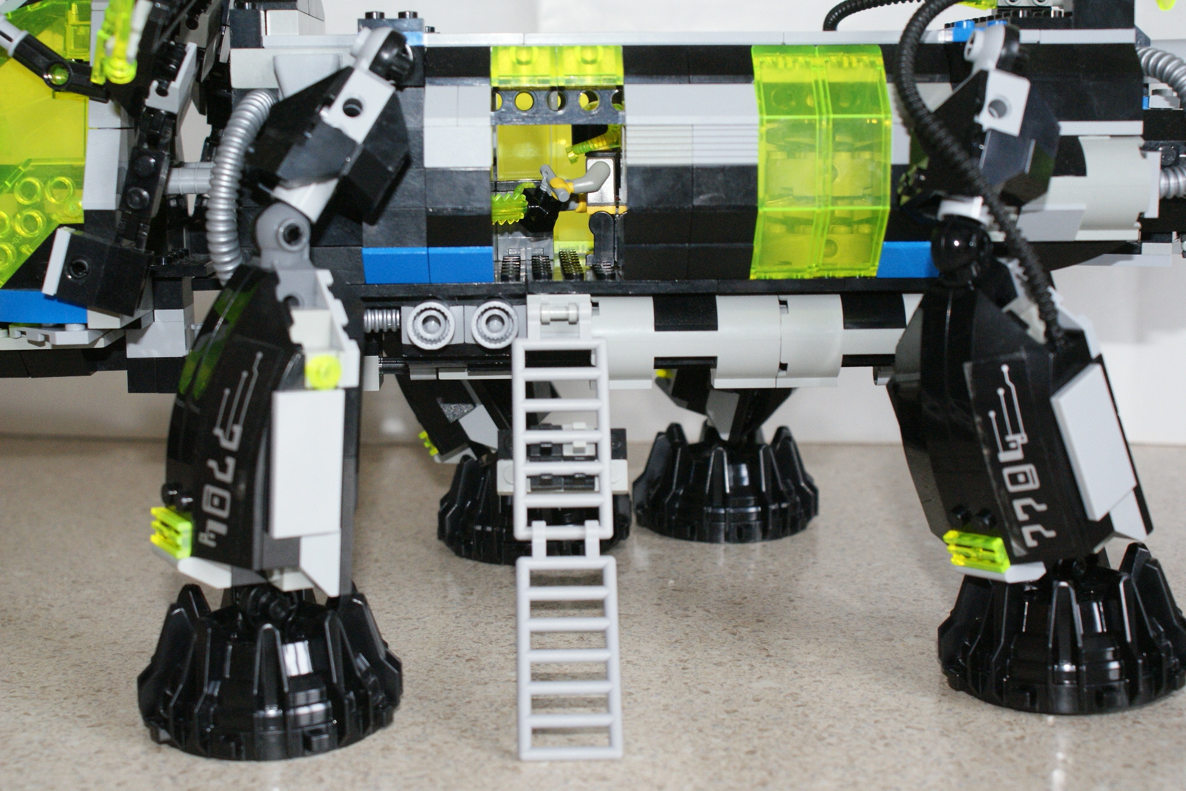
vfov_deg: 25.8
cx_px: 593
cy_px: 396
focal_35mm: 52
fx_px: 1729
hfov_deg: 37.9
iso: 400
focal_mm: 35
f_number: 5.6
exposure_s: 1/60
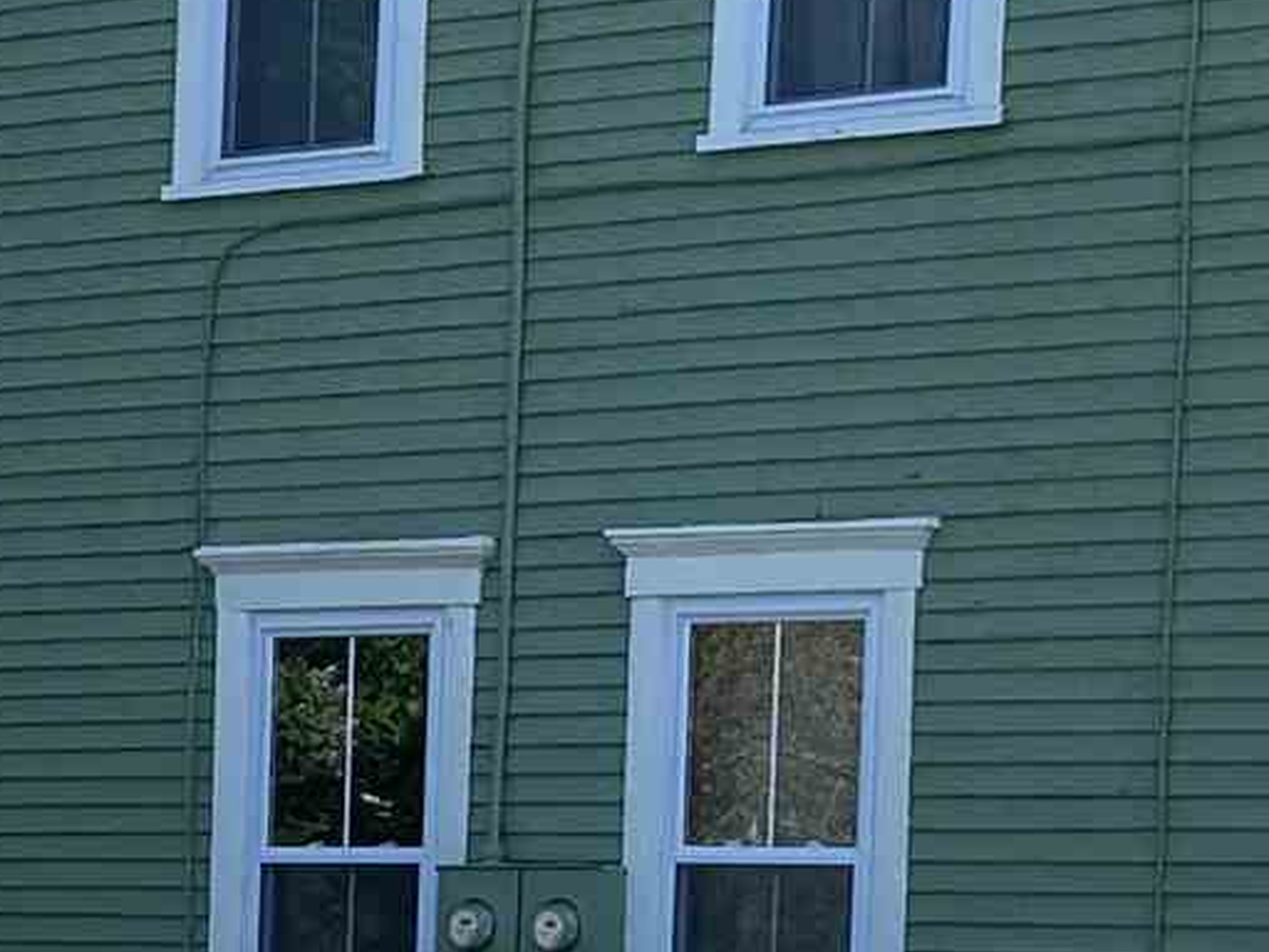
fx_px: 5719
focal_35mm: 156
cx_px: 240
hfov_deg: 12.6
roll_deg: -1.9
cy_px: 1073
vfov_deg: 9.4
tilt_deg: -0.4
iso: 32
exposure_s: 1/1258
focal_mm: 4.25
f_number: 1.8
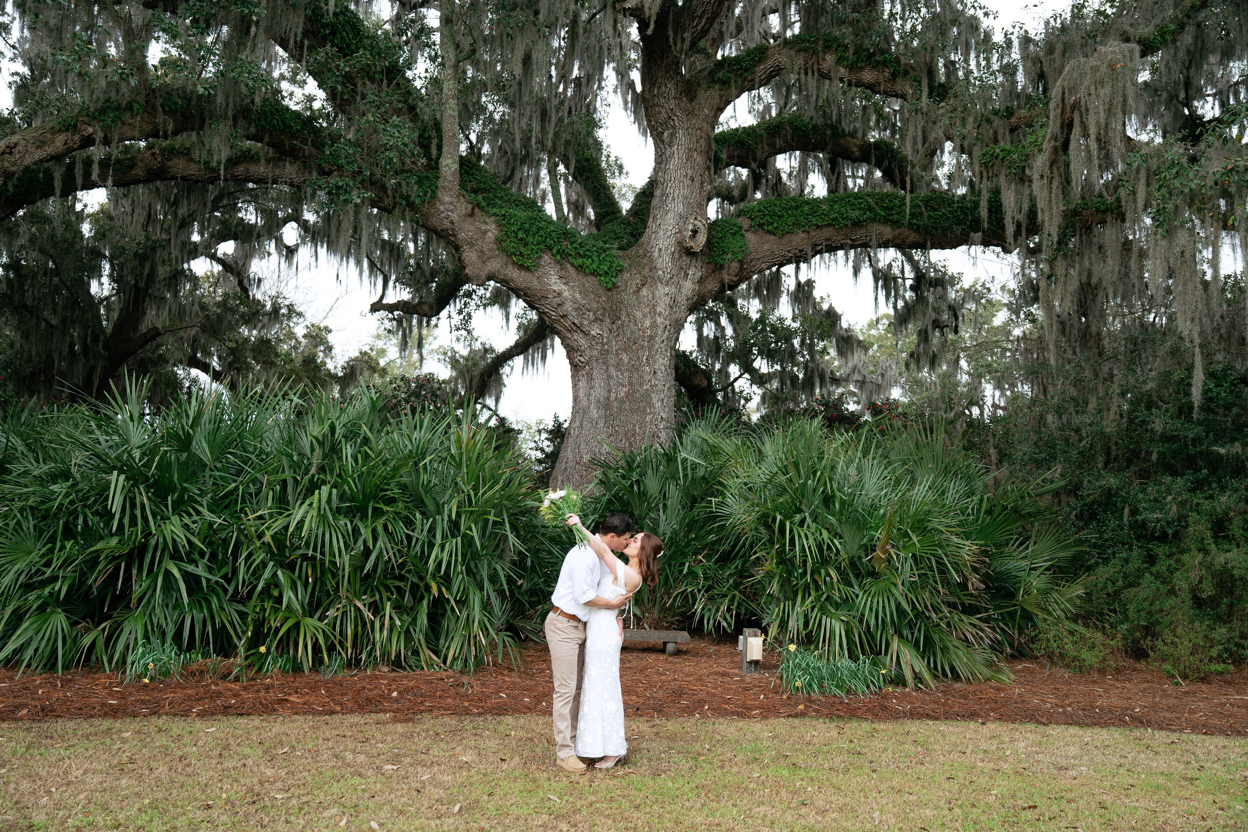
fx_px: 1075
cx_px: 624
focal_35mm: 31
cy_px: 416
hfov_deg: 60.3
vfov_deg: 42.3
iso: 100
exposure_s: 1/500
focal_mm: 31
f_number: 2.8
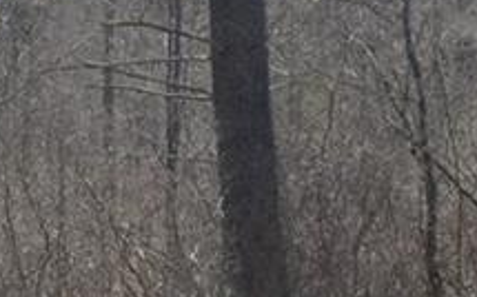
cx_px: -104
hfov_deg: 15.4
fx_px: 1702
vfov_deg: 9.9
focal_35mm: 131
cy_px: 16
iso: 100
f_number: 7.1
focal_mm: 18
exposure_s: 1/200
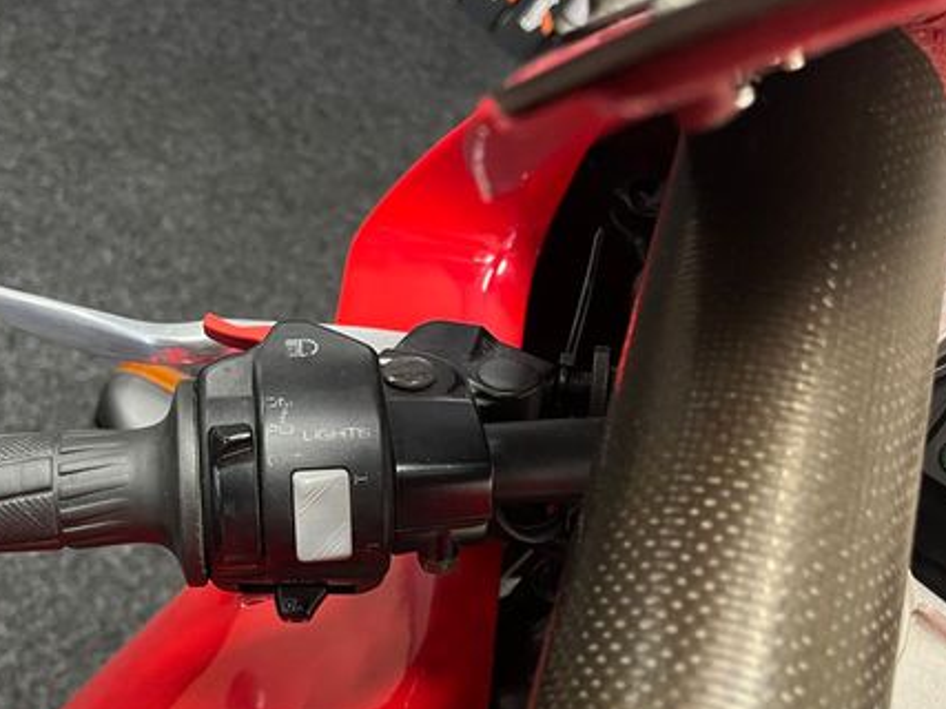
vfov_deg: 36.3
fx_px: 1066
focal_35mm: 39
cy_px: 490
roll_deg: -42.2
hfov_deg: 47.2
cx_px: 323
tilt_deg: -42.9
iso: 400
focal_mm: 5.1
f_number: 1.6
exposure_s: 1/33
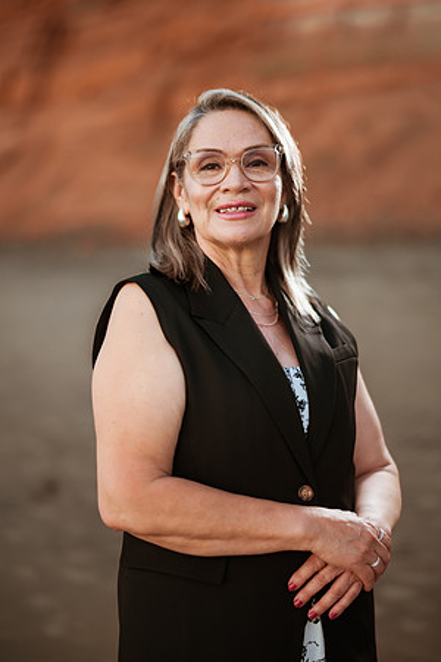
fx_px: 1066
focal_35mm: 58
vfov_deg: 34.5
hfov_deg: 23.4
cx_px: 220
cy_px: 331
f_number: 1.4
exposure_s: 1/1000
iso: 50
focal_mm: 58
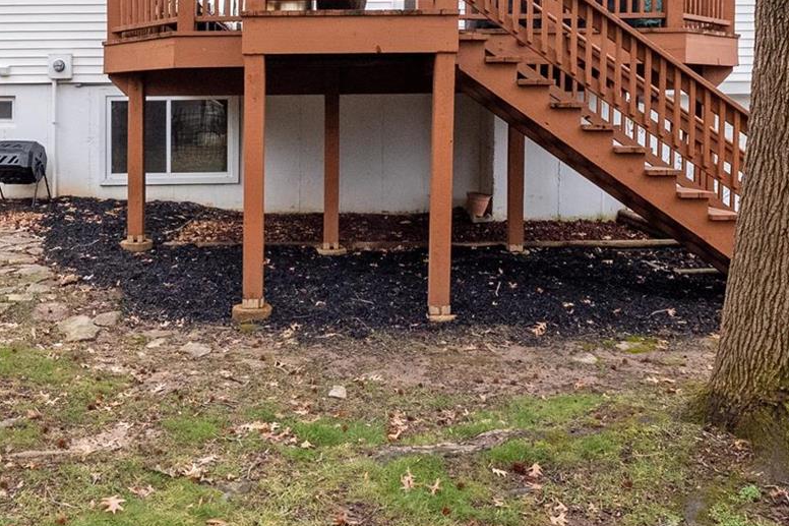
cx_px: 356
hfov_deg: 57.1
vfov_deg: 39.2
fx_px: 723
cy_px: 151
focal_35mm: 33
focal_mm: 8
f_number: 7.1
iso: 800
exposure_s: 1/125
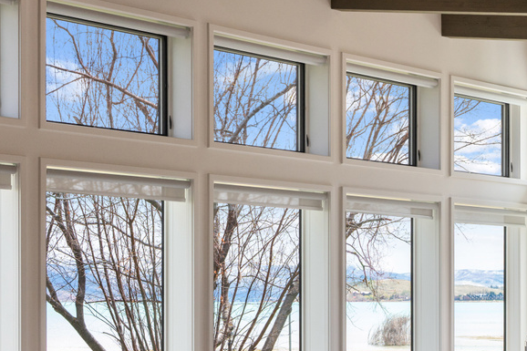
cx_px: 363
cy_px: 284
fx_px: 1244
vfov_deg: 15.9
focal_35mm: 85
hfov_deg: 23.8
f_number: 7.1
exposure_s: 1/400
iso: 500
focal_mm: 48
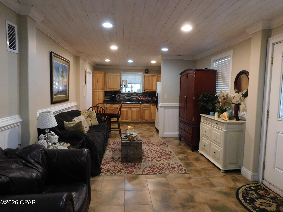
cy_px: 106
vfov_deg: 58.9
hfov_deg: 73.9
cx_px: 142
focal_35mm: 23
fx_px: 188
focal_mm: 4
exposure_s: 1/30
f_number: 3
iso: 280
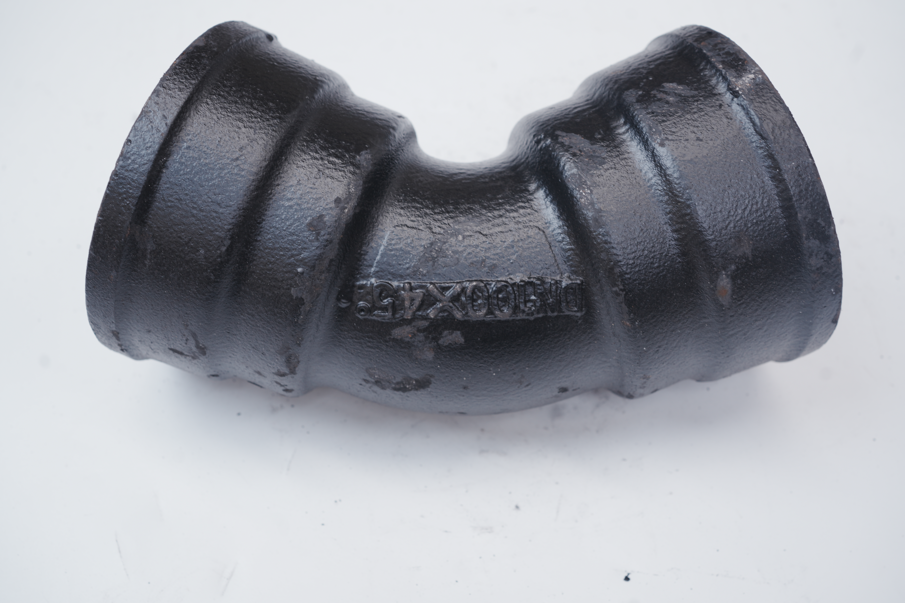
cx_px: 452
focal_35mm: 35
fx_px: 880
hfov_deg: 54.4
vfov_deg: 37.9
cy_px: 302
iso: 125
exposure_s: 1/45
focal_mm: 35
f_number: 5.6
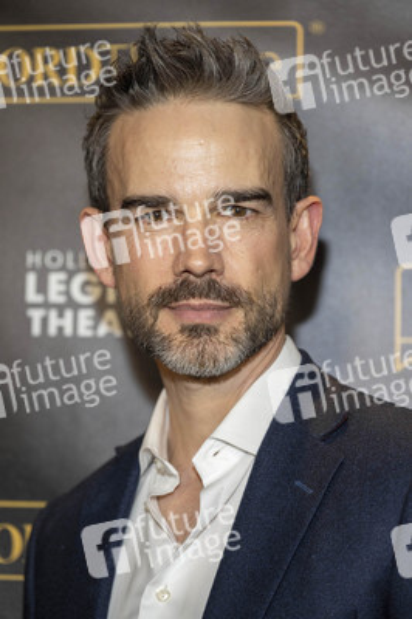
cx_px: 206
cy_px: 310
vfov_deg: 17.1
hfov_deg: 11.4
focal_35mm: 120
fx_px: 2063
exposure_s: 1/250
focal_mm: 120
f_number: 4
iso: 800
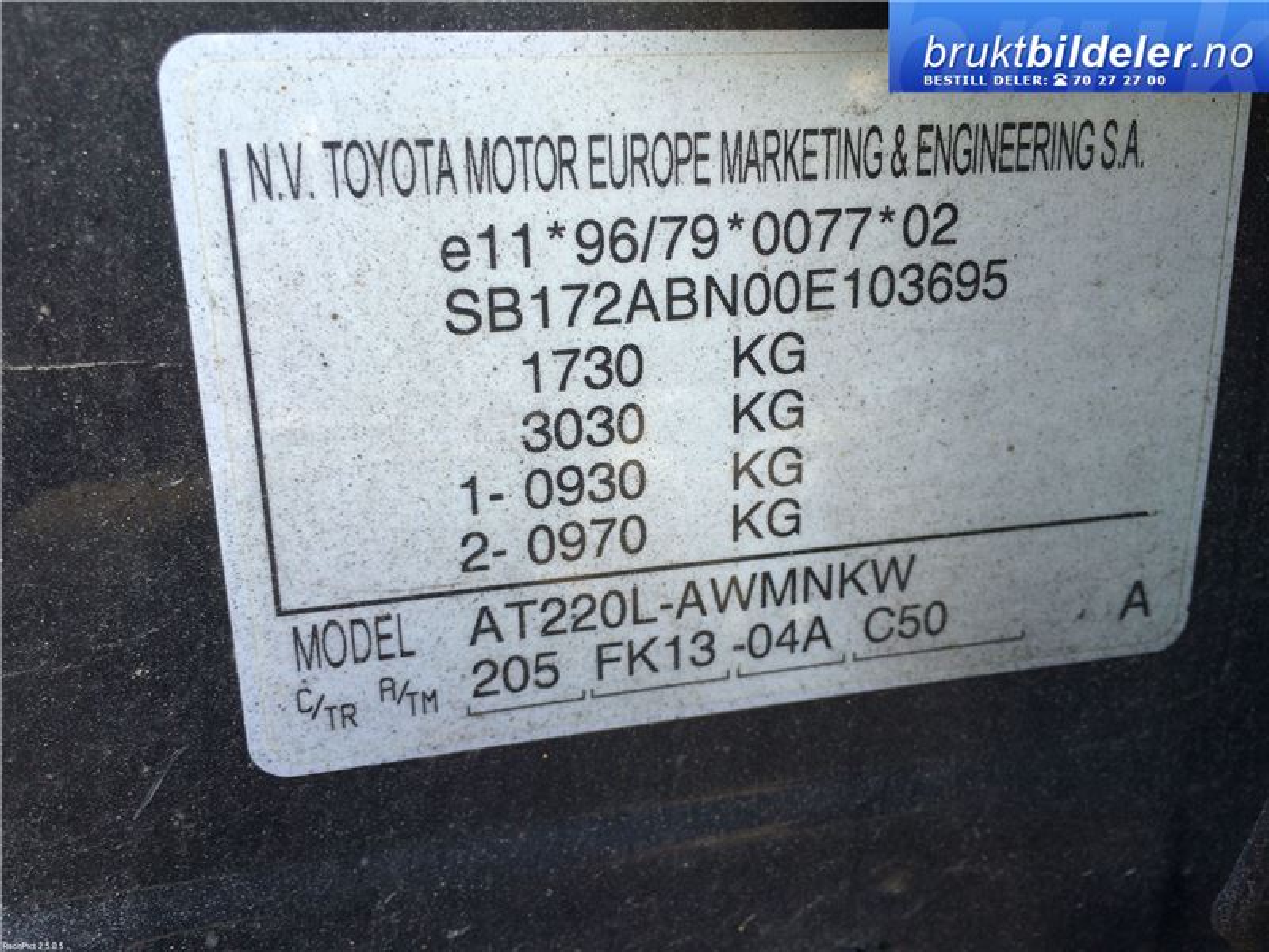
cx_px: 634
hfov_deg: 61.7
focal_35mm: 29
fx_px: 1063
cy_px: 476
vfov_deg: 48.2
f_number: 2.2
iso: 32
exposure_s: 1/60
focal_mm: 4.15
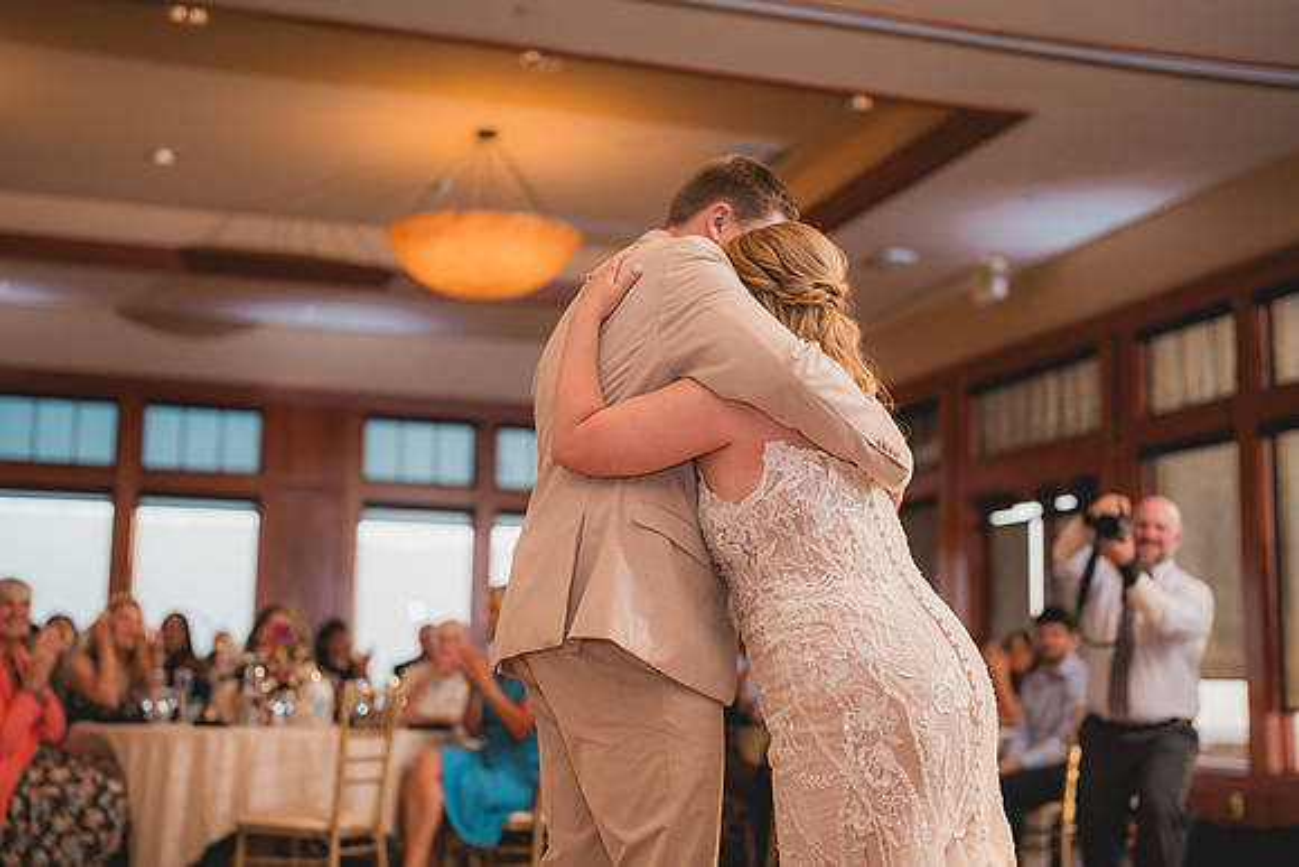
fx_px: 1805
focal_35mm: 50
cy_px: 434
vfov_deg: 27.0
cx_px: 650
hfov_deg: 39.6
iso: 125
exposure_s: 1/250
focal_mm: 50
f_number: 1.8
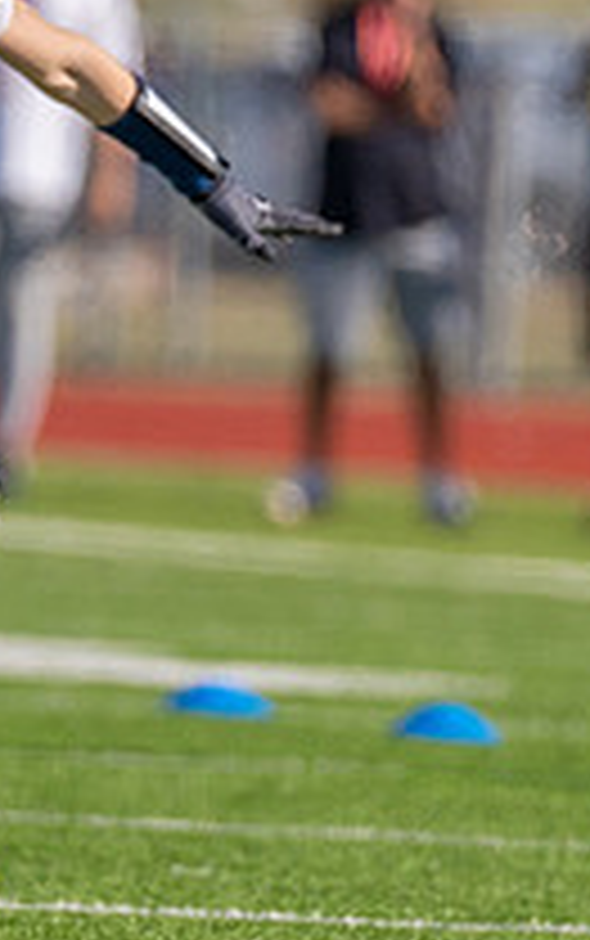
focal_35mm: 1215
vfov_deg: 1.7
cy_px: 229
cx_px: -466
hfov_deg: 1.1
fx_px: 31194
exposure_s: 1/3200
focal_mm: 200
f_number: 3.2
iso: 160
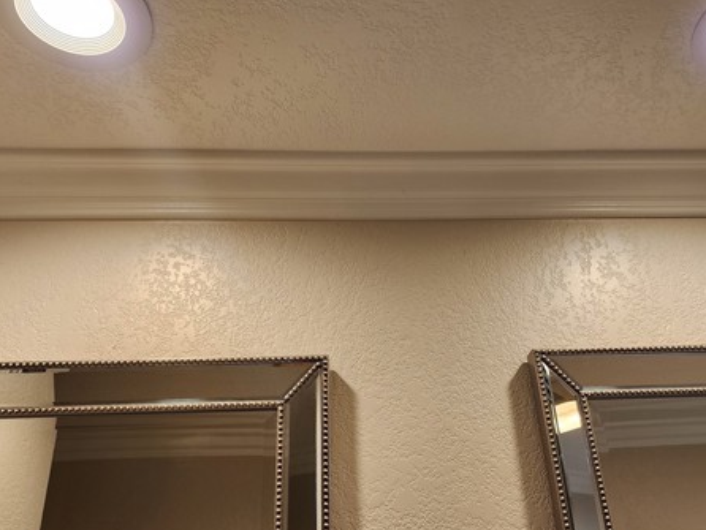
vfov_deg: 42.9
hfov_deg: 55.3
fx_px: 673
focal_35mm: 33
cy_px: 301
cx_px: 377
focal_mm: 6.4
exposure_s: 1/120
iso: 100
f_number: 1.8
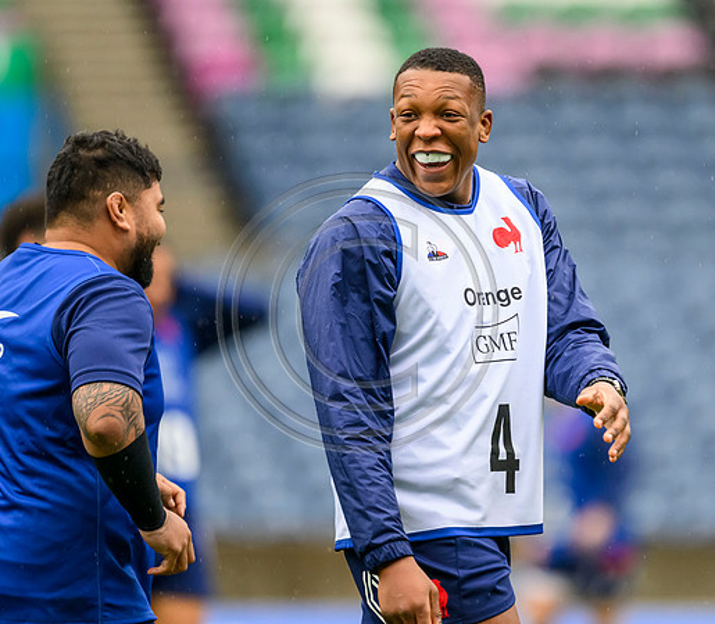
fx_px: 15335
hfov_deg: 2.7
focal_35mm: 699
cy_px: 296
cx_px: 493
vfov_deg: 2.3
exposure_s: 1/1000
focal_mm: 560
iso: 3200
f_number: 4
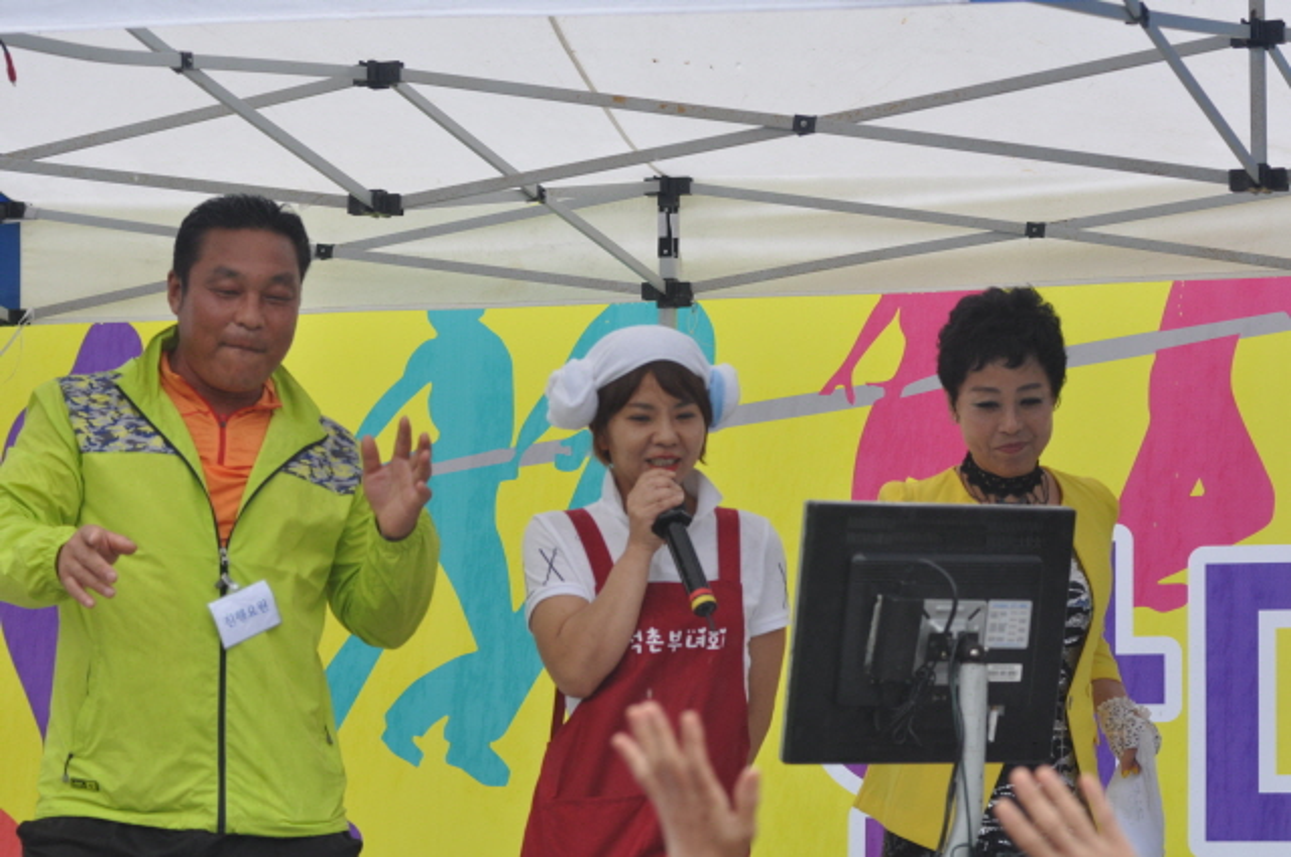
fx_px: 6232
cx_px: 646
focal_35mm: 174
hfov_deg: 11.8
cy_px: 428
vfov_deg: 7.9
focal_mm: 116
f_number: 5
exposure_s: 1/400
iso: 400
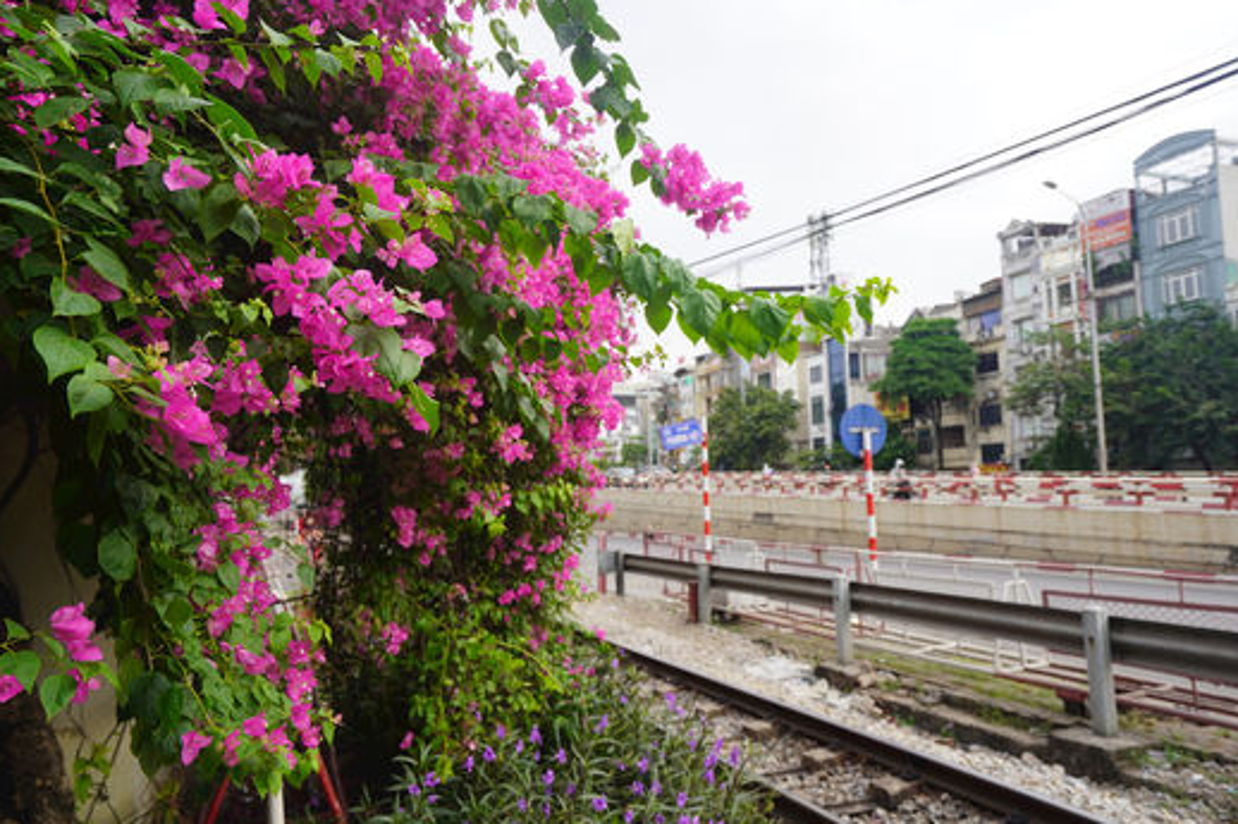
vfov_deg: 53.1
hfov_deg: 73.7
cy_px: 420
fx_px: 825
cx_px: 643
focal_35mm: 24
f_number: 5
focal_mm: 23
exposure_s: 1/200
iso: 100
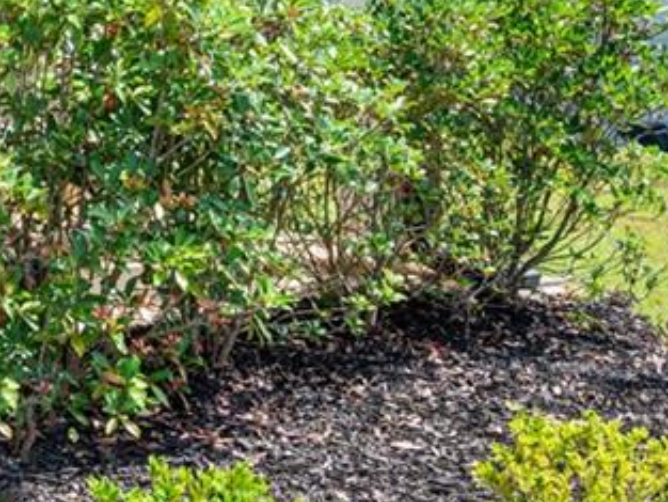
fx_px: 1729
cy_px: -110
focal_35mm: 90
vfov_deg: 15.8
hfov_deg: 19.5
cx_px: -292
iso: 500
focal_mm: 28.5
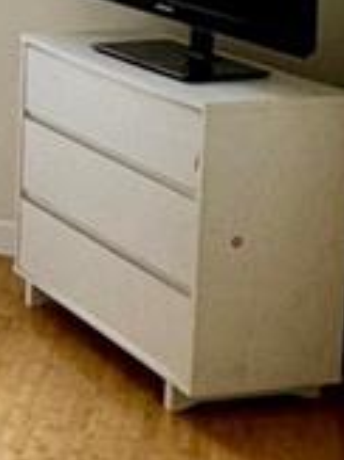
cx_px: -437
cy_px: -99
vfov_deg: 18.1
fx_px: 1367
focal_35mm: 103
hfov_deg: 12.0
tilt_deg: -5.5
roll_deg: -0.7
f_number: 2.2
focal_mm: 2.22
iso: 200
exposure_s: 1/120
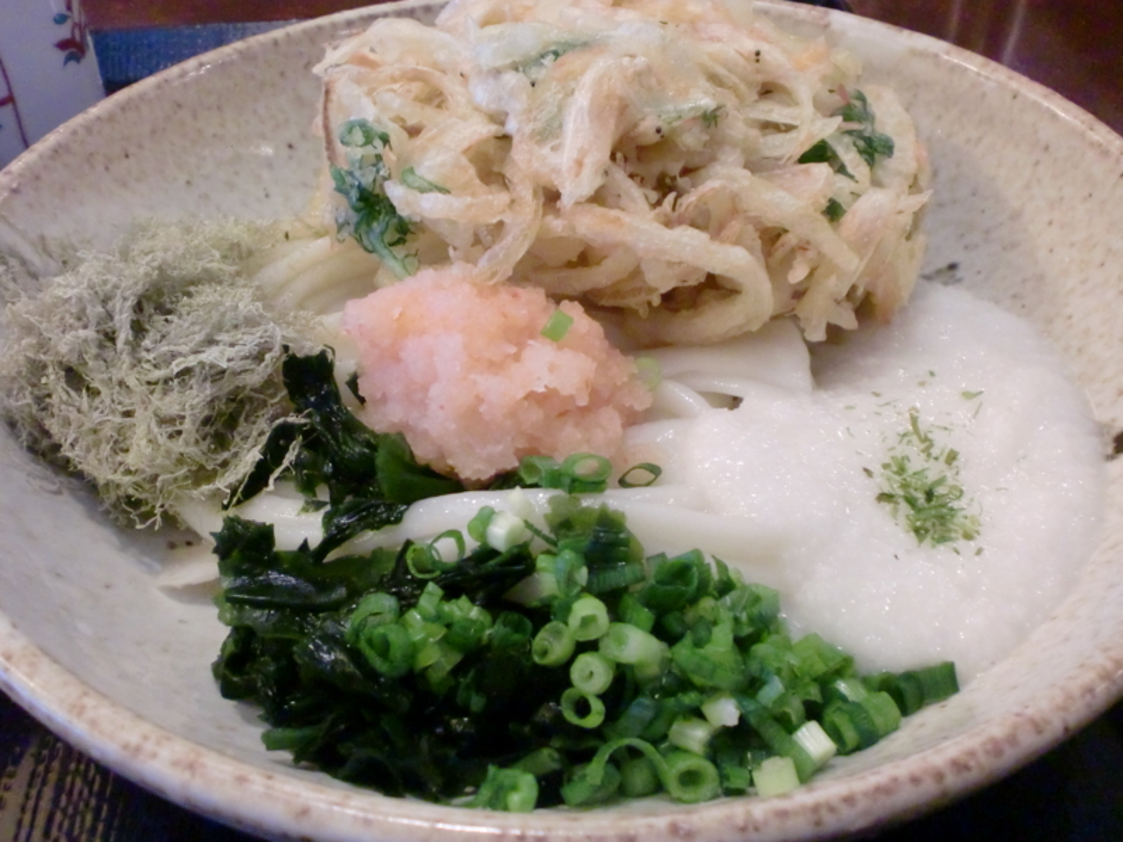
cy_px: 421
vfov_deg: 40.7
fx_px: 1135
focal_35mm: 35
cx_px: 562
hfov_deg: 52.6
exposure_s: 1/60
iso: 640
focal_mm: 6.3
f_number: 3.1
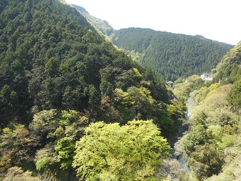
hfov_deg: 69.4
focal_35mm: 25
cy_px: 90
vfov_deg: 54.9
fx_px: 174
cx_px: 120
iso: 80
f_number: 3.7
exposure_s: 1/160
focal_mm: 4.5
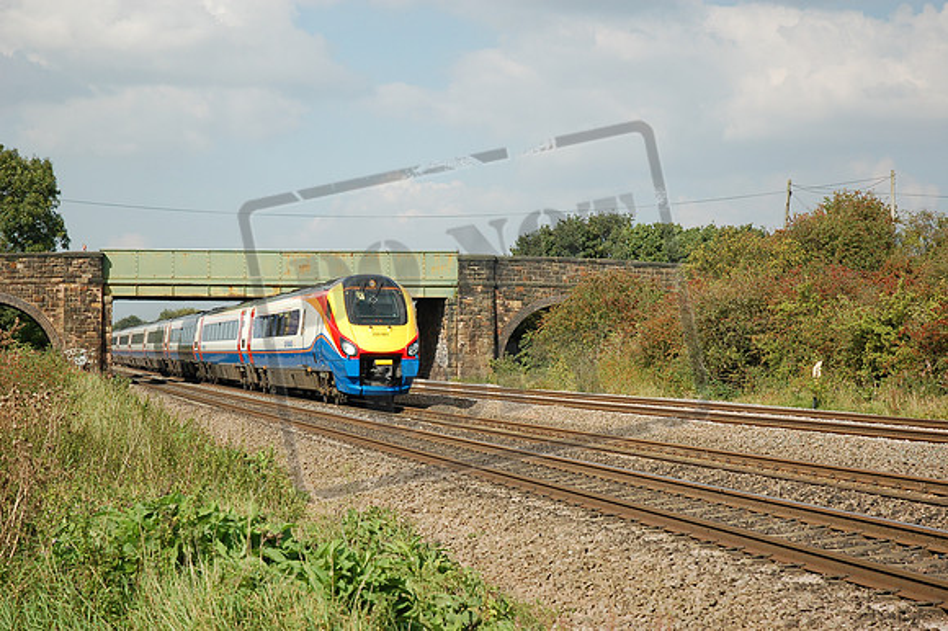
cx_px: 474
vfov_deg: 18.9
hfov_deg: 28.1
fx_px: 1895
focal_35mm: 72
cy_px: 316
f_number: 4.5
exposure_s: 1/1000
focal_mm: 48
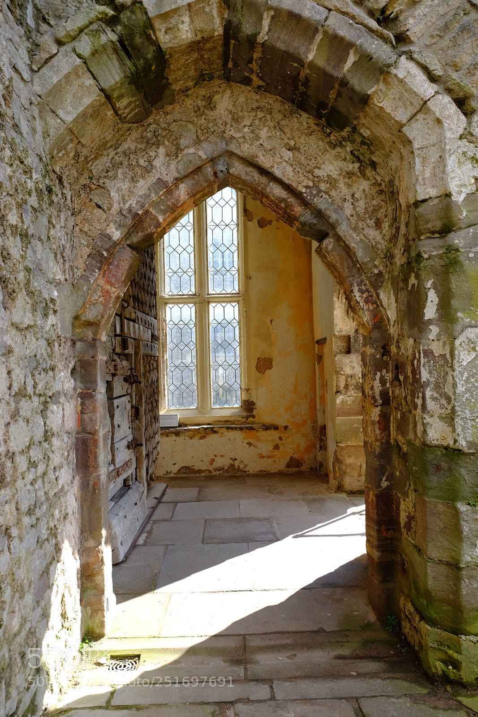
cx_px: 239
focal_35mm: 27
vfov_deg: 67.4
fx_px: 538
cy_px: 358
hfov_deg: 47.9
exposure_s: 1/125
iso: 200
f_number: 5
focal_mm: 18
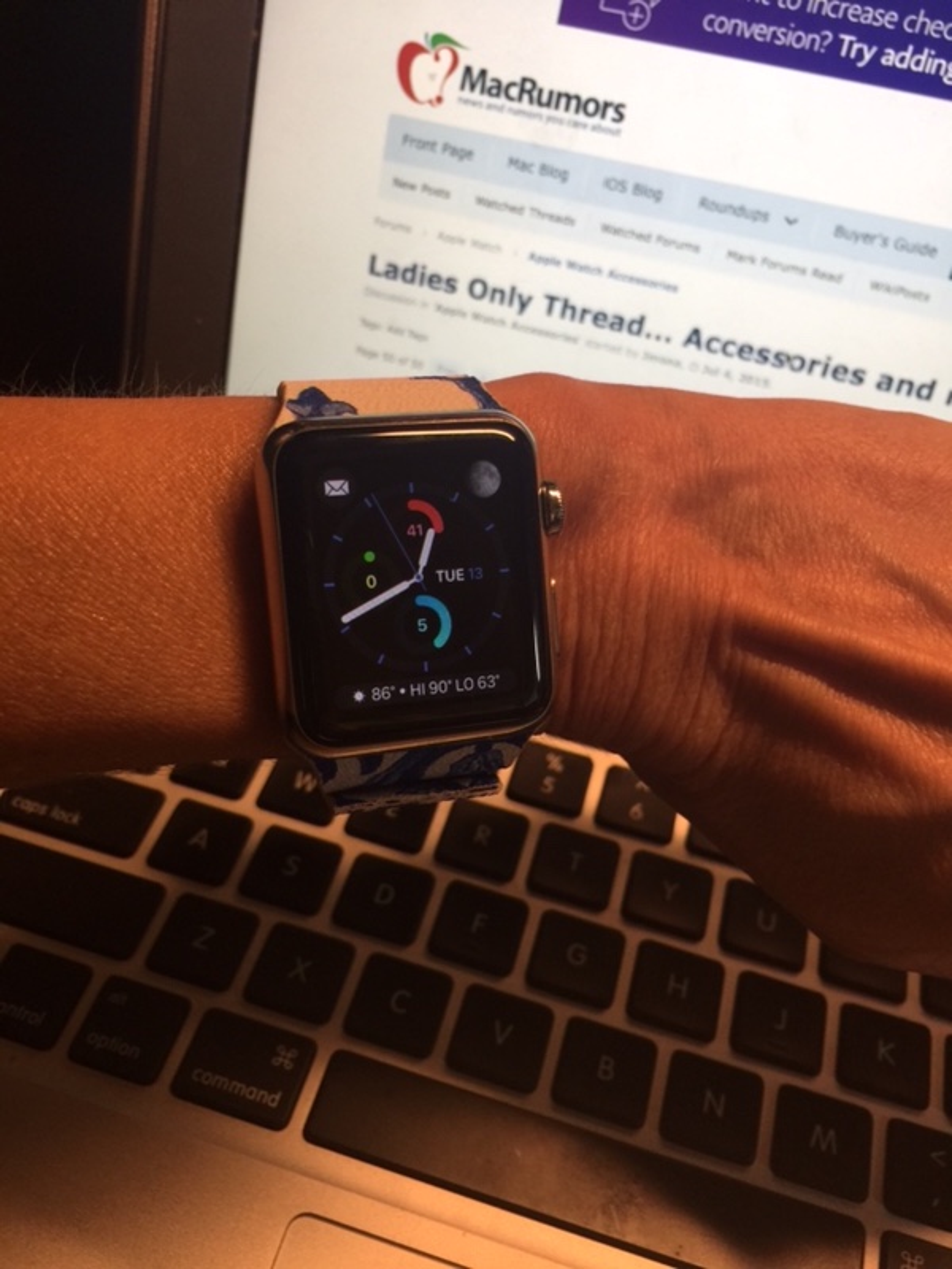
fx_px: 1063
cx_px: 476
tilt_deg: -47.6
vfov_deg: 61.7
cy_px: 634
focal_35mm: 29
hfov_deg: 48.2
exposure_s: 1/40
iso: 32
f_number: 2.2
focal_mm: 4.15
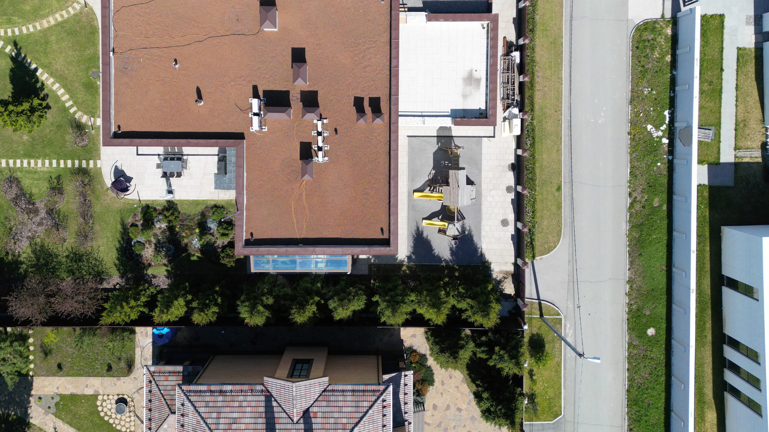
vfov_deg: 39.7
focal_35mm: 29
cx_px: 371
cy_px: 141
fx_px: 591
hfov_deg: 66.0
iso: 150
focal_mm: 6.72
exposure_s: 1/2500
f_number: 1.7
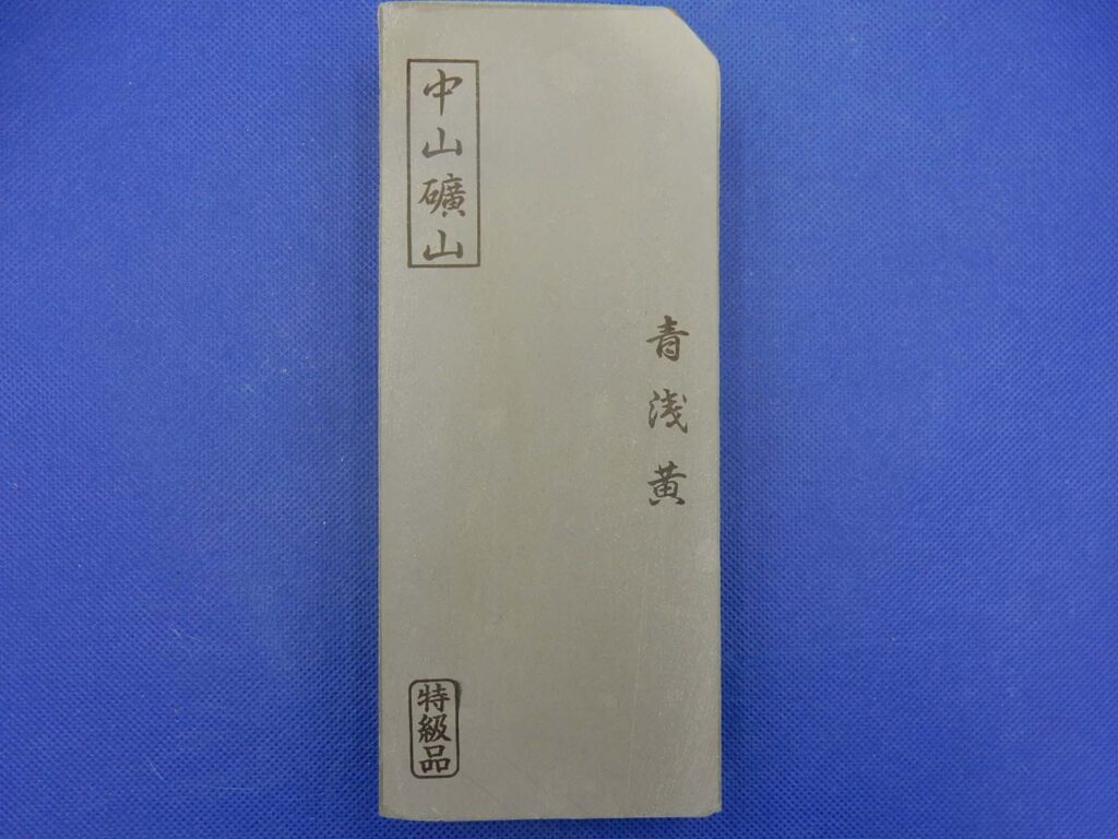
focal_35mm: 25
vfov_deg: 54.9
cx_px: 559
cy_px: 420
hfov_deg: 69.4
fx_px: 807
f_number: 3.7
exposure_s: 1/100
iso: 125
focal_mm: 4.5
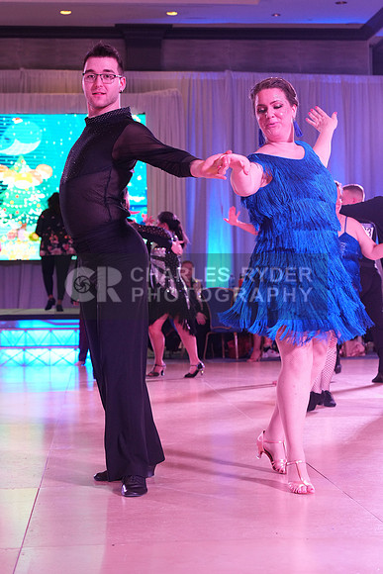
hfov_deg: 19.5
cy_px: 287
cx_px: 192
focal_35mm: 70
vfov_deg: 28.8
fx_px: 1116
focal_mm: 70
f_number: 5.6
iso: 2500
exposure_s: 1/200
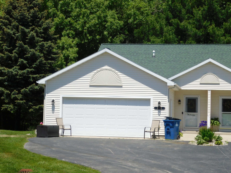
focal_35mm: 91
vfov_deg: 16.2
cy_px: 86
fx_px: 607
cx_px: 116
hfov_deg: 21.5
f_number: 4.5
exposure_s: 1/800
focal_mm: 16.1
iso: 125
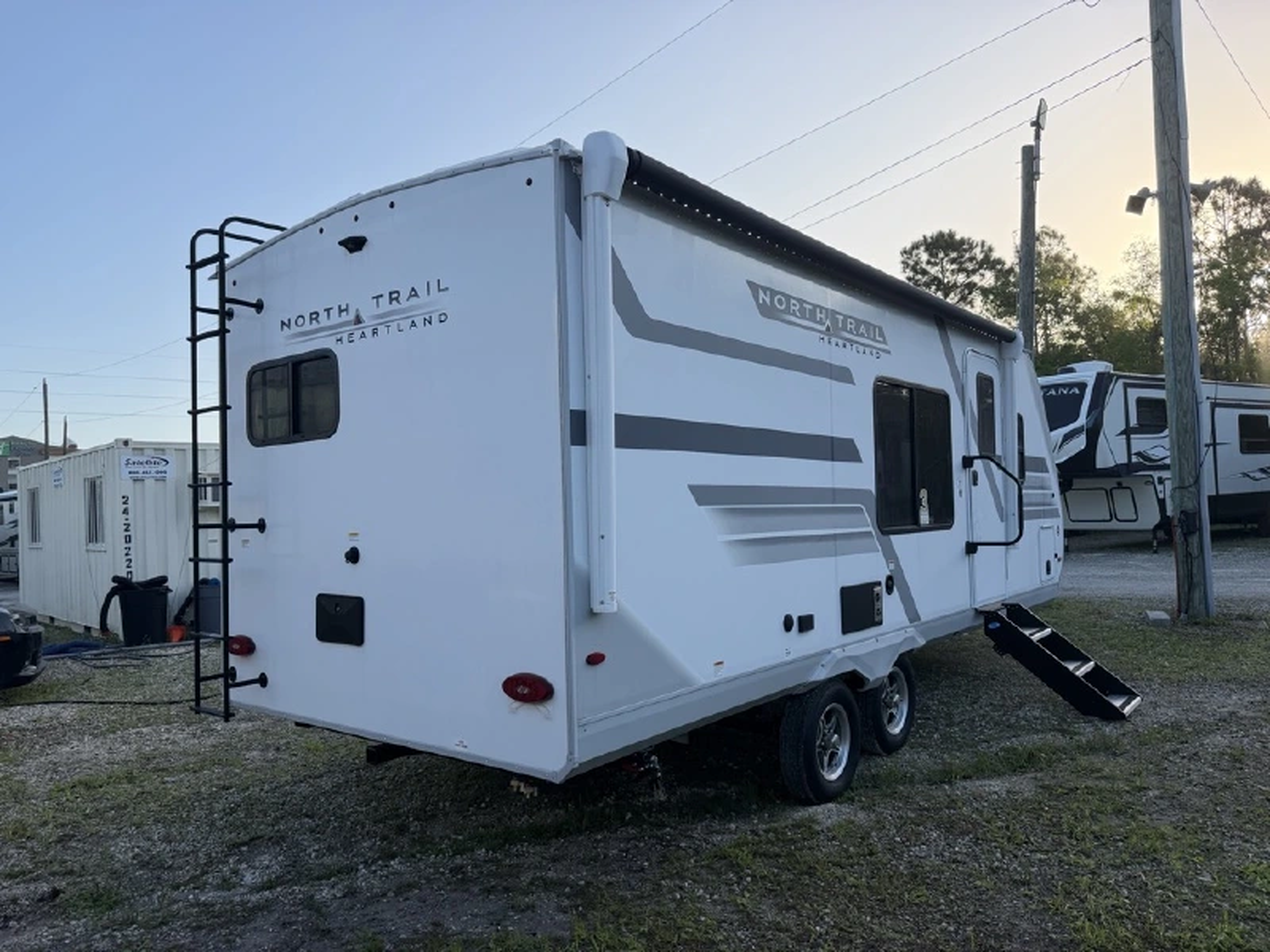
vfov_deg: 56.8
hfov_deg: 71.6
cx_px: 635
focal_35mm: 24
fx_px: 881
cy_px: 476
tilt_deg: +1.4
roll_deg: +3.6
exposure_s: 1/2110
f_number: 1.78
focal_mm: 6.76
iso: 100
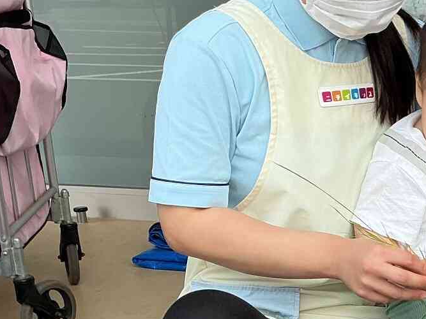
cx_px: 417
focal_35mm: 87
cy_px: 305
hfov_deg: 21.8
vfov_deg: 16.7
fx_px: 1070
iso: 25
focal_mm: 3
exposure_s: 1/829
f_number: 1.8
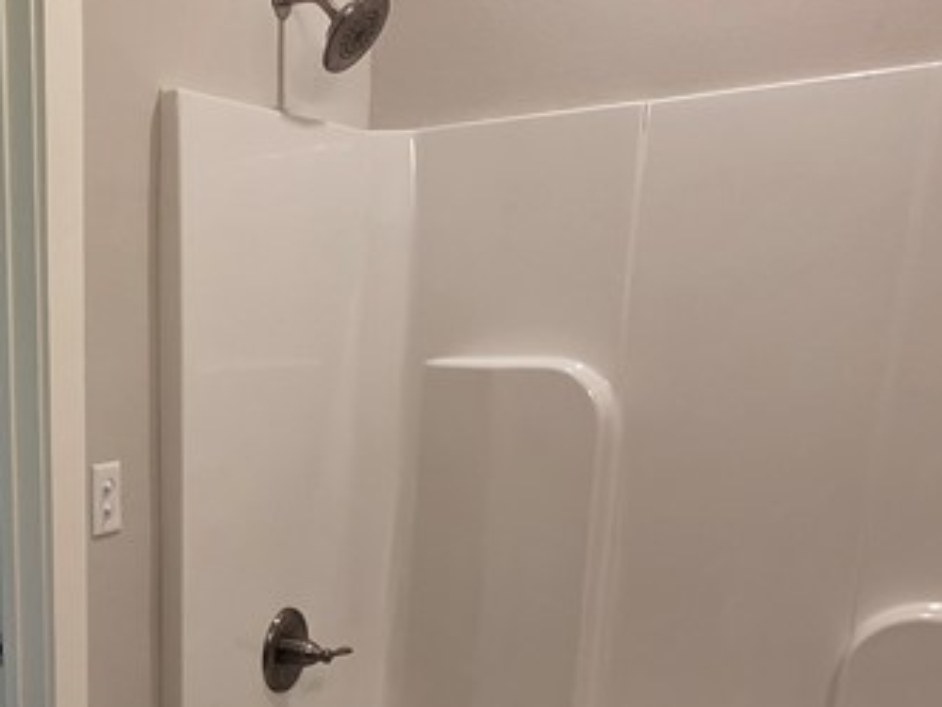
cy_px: 614
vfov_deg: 34.3
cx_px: 20
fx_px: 1089
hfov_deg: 41.3
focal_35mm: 40
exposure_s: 1/120
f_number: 1.9
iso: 200
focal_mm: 2.2
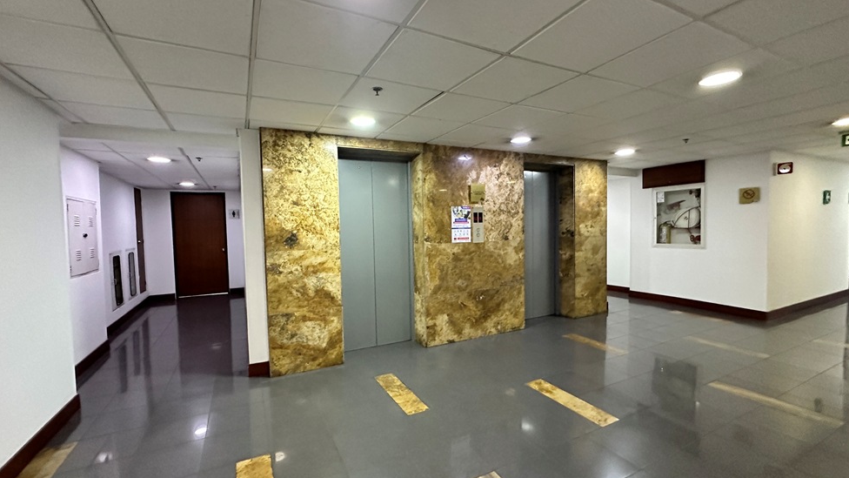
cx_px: 416
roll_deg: +1.3
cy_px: 244
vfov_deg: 67.1
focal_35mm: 16
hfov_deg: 99.4
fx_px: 360
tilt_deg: -3.0
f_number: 2.2
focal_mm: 2.22
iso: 1000
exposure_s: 1/60
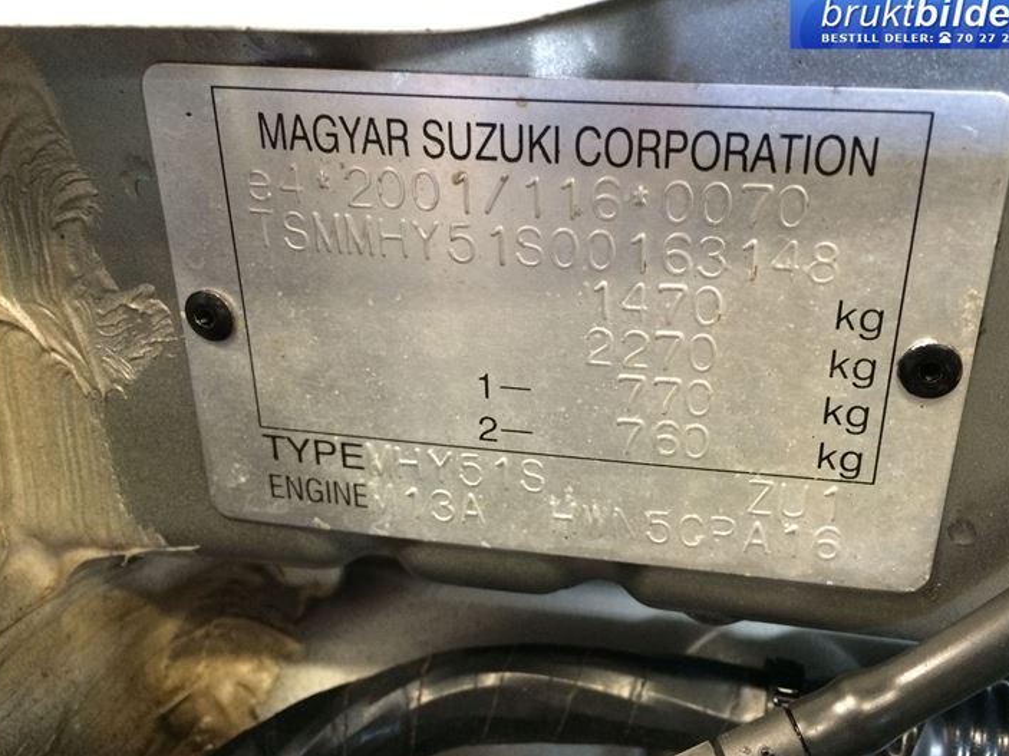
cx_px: 560
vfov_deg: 42.9
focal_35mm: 33
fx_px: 962
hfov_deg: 55.2
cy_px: 396
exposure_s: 1/20
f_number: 2.2
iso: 250
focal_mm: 4.15
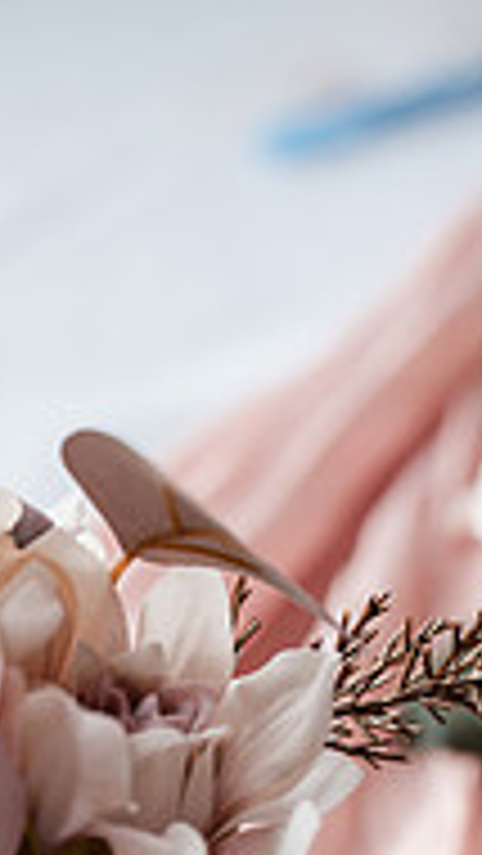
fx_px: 3541
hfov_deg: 7.7
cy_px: 945
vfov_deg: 13.5
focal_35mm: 156
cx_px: -77
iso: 500
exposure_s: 1/250
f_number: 4
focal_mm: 63
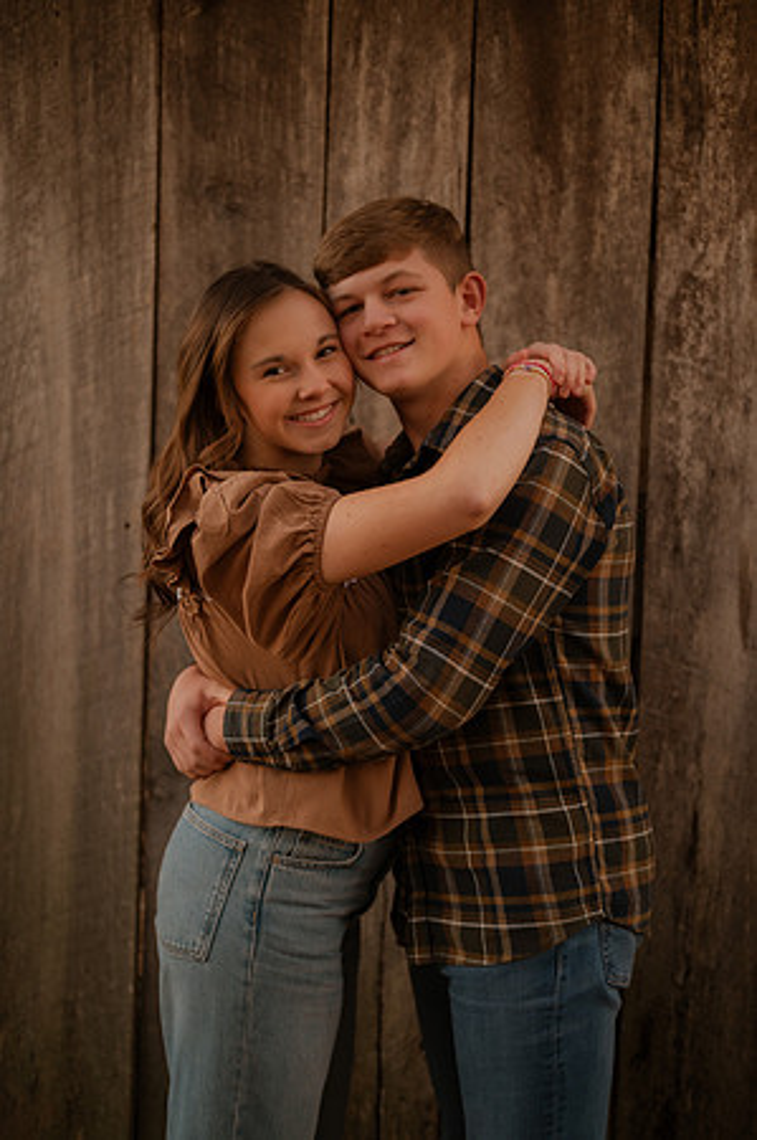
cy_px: 570
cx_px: 378
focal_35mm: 50
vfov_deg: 39.6
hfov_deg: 26.9
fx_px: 1581
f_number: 1.8
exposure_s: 1/125
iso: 280
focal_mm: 50
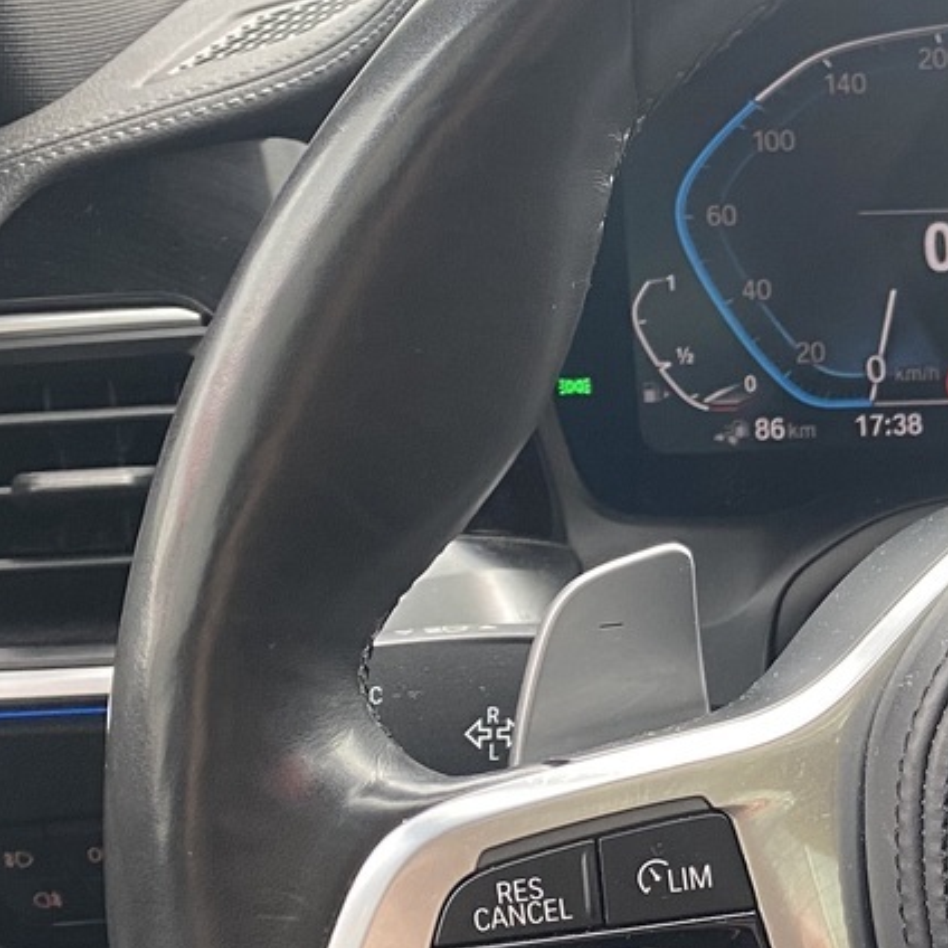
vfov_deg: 21.9
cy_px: 774
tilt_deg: -26.9
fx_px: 2417
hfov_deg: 20.2
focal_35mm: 78
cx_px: 1265
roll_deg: +1.5
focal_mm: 4.25
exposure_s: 1/80
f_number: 1.8
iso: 125
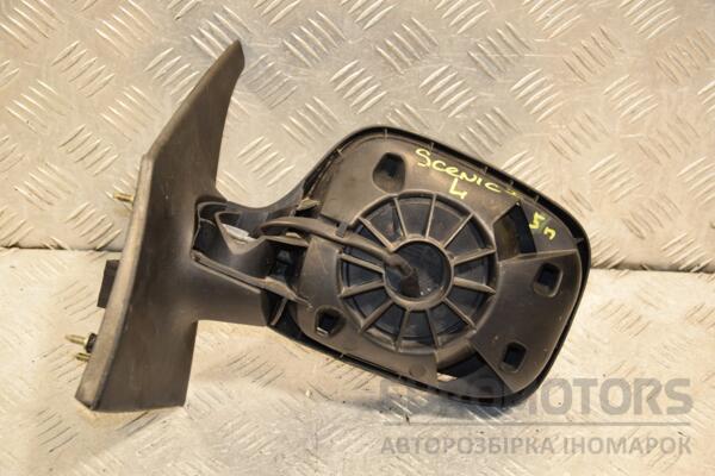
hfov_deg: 27.0
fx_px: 1489
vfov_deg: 18.2
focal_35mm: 75
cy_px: 238
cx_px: 358
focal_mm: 50
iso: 800
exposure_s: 1/125
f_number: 5
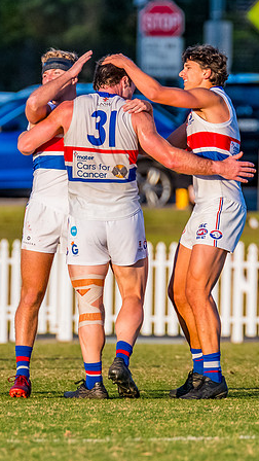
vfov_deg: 1.9
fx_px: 13784
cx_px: 85
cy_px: 149
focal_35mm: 1129
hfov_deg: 1.1
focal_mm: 420
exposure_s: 1/1600
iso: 800
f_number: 7.1
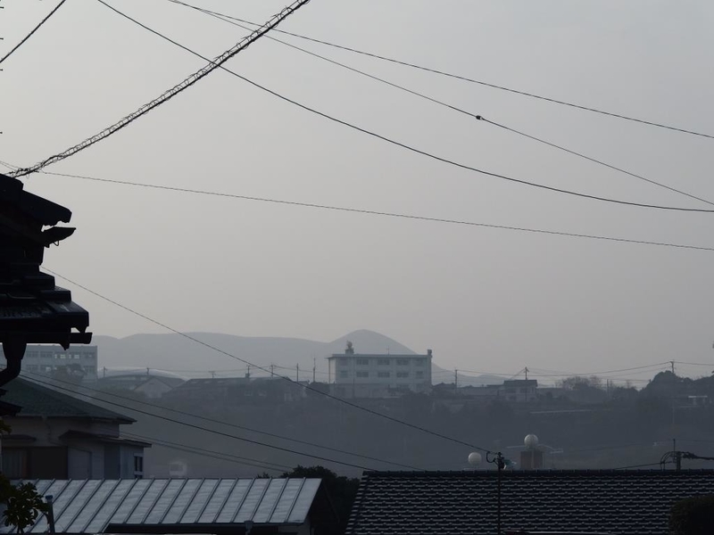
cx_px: 357
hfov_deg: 15.2
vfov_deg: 11.4
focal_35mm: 130
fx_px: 2681
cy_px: 268
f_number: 5
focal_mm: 23.5
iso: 100
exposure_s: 1/800
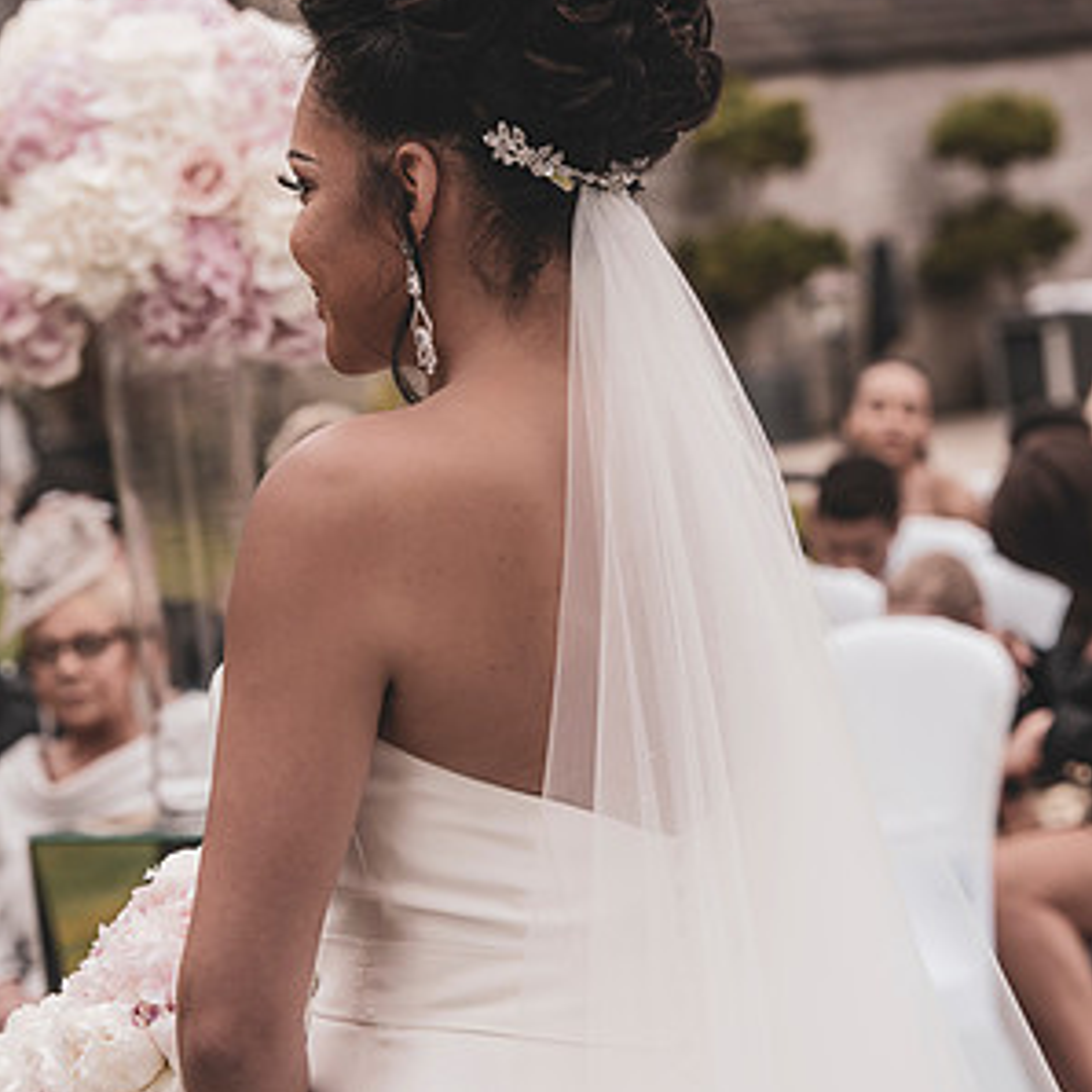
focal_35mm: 154
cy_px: 531
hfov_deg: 11.3
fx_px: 5496
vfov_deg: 11.3
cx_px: 546
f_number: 5.6
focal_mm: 120
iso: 250
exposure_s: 1/320
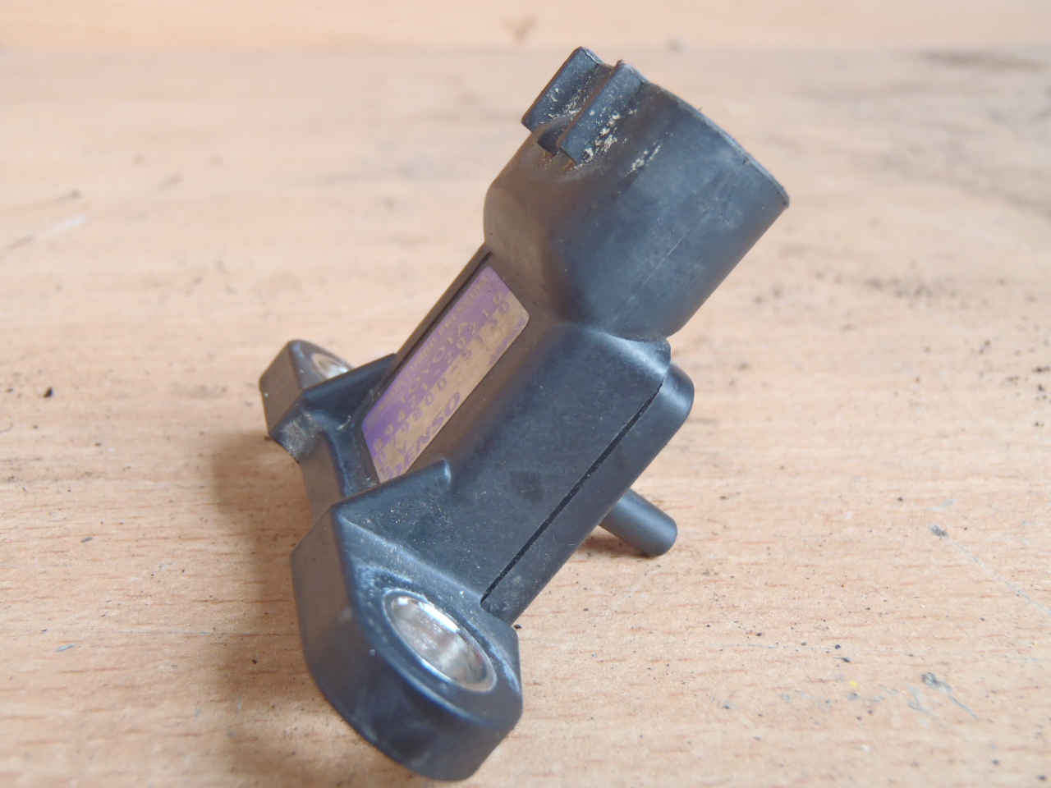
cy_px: 394
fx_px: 1123
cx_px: 526
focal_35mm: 37
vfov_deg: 38.7
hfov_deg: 50.1
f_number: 4.7
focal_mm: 6.64
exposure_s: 1/30
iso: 200
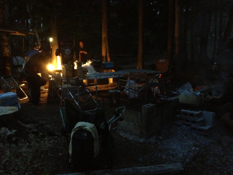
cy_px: 88
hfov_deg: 52.6
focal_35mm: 35
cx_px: 116
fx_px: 236
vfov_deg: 40.7
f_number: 2.4
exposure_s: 1/15
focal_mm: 4.28
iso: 800
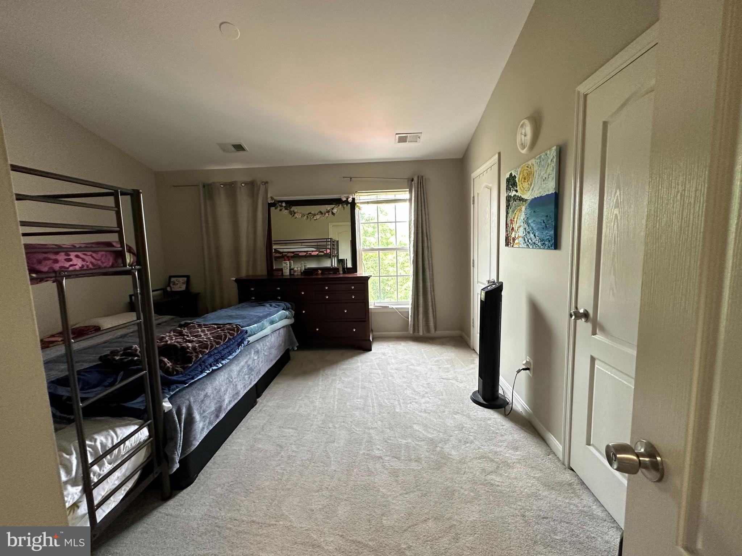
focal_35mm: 14
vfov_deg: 85.7
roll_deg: +1.9
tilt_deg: -6.6
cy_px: 278
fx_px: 300
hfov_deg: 102.1
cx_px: 371
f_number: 2.2
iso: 320
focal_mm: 2.22
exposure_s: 1/120
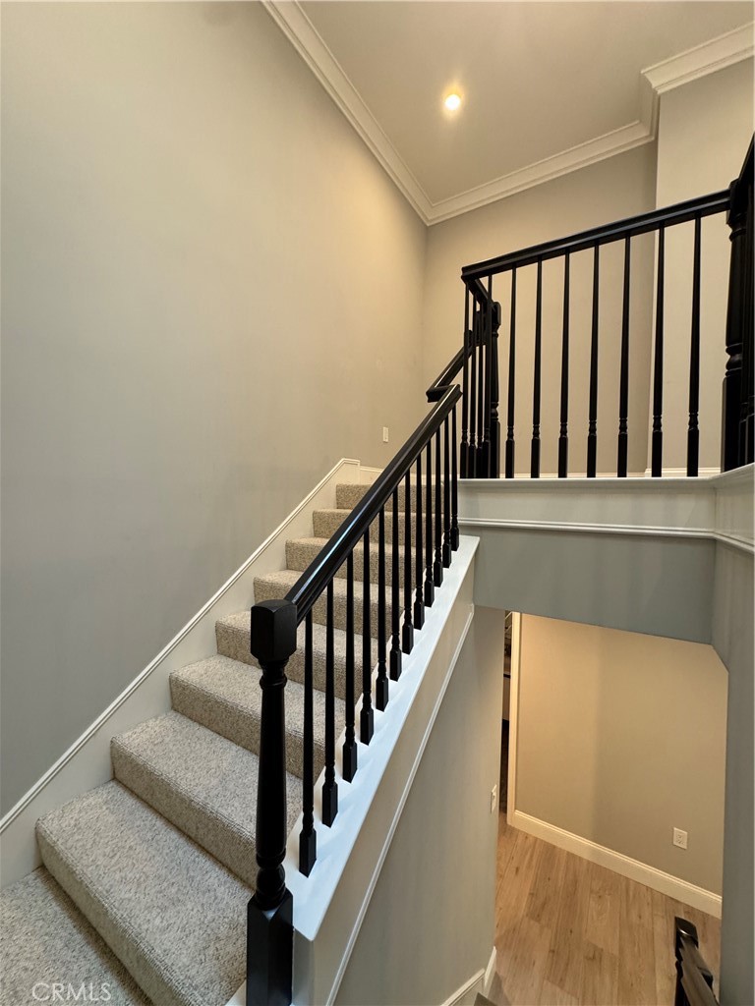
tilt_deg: +1.8
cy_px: 503
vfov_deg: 102.1
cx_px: 378
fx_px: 407
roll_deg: -1.7
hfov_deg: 85.7
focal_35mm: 14
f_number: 2.2
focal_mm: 2.22
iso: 250
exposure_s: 1/60
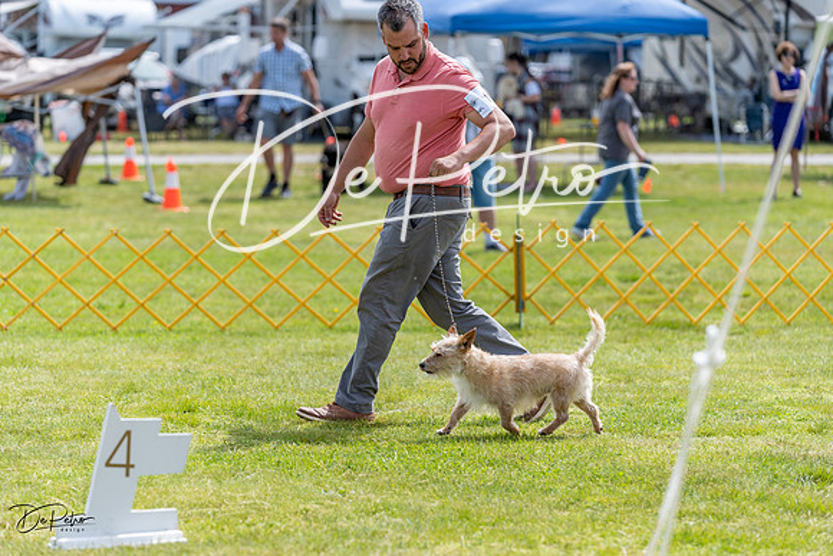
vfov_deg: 10.0
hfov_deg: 15.0
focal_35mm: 137
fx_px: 3163
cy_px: 278
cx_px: 416
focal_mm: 129
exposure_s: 1/1000
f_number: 3.5
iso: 125
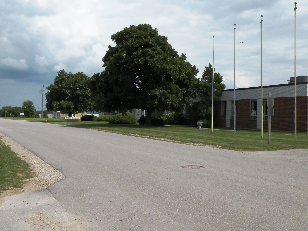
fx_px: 418
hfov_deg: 40.4
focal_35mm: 47
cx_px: 167
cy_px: 115
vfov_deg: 30.9
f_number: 7.1
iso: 64
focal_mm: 7.4
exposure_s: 1/260
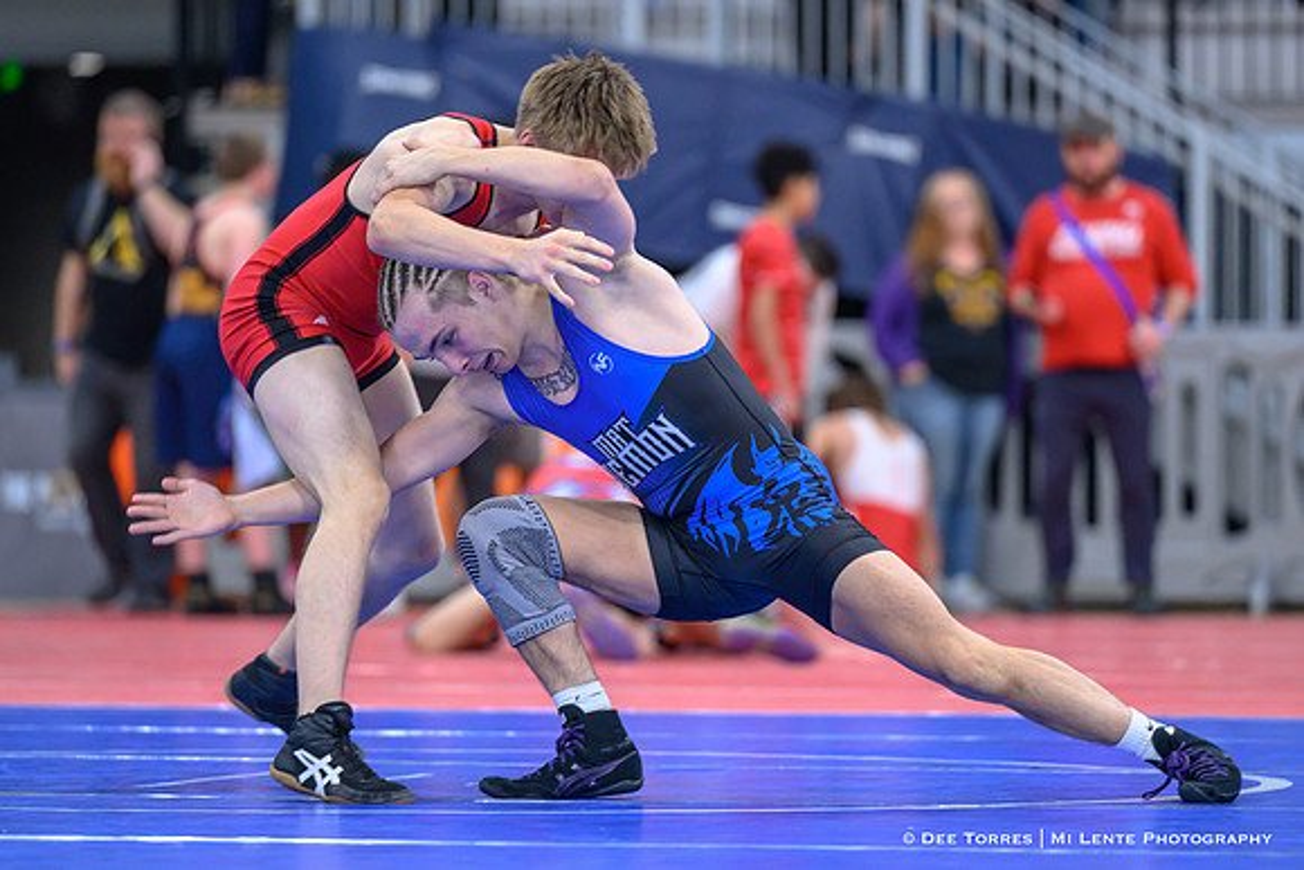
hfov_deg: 7.2
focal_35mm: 287
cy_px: 322
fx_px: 10384
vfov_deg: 4.8
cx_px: 712
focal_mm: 200
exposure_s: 1/640
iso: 2200
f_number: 2.8
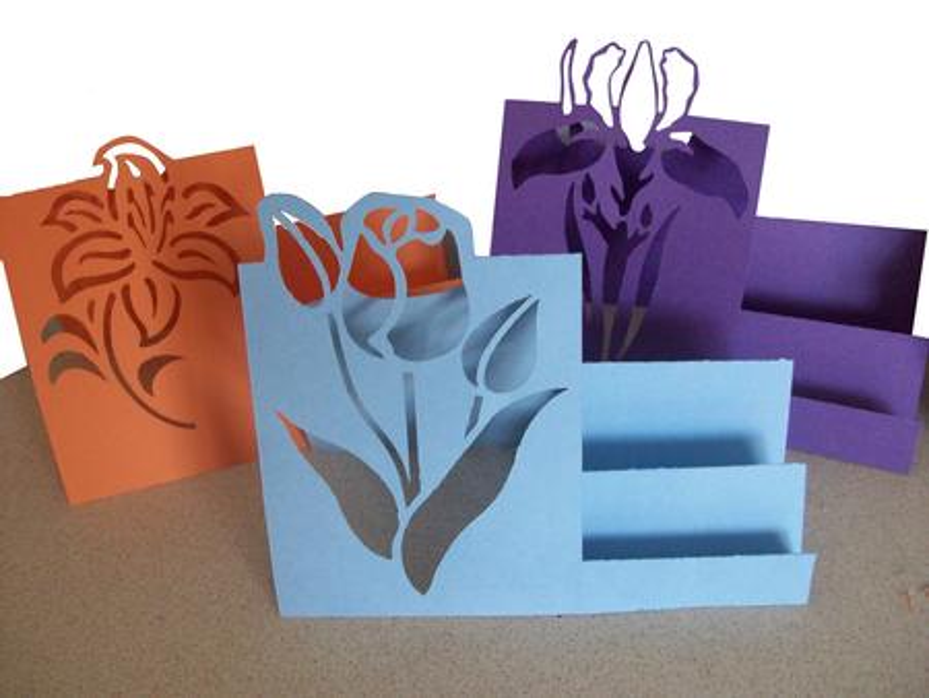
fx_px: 913
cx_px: 464
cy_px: 349
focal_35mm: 34
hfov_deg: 53.9
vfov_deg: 41.8
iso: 160
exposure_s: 1/12.3
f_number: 2.8
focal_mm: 5.7
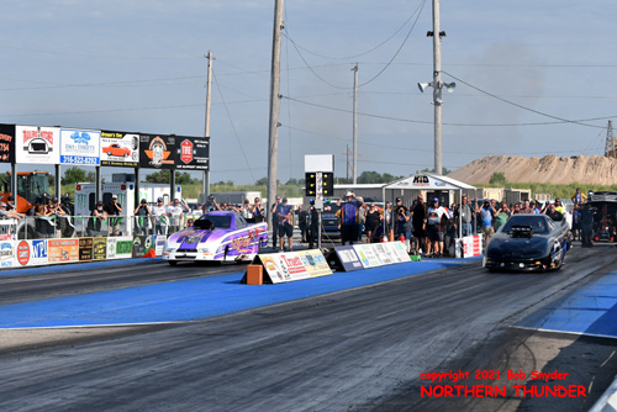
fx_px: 1801
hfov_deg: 19.4
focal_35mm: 105
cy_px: 206
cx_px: 308
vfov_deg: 13.1
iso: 160
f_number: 5.6
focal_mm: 70
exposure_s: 1/1250
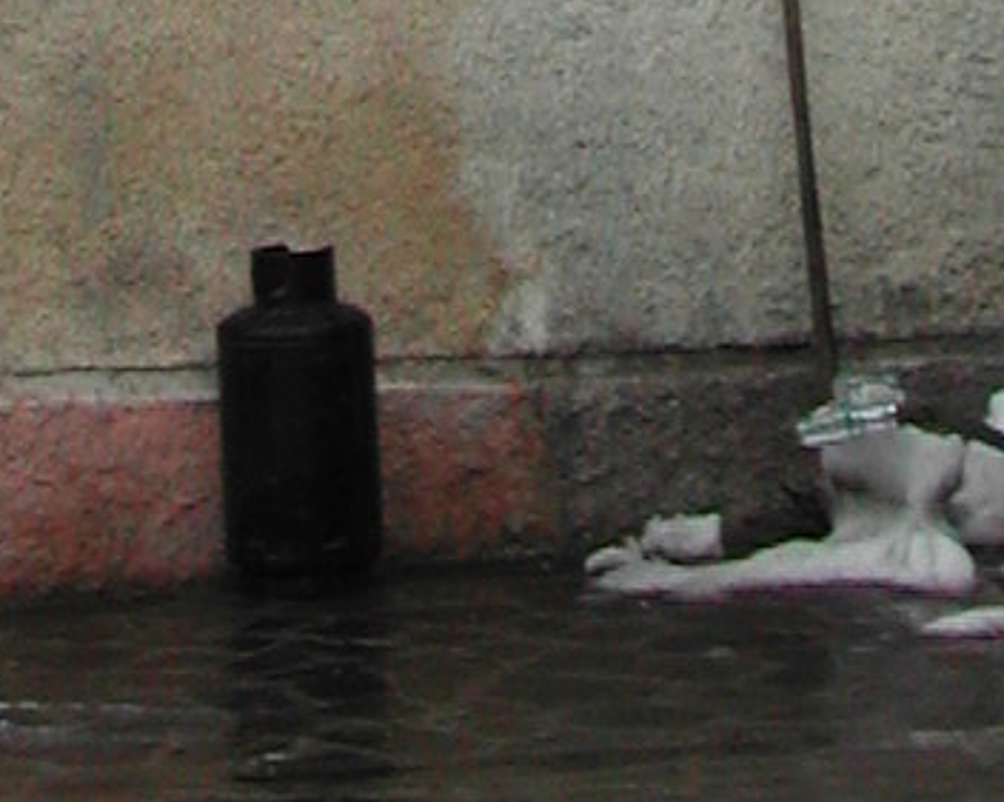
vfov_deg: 6.6
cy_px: -1404
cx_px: 665
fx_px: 6413
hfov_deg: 8.9
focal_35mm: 216
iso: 100
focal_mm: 8
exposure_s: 1/370
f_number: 2.8
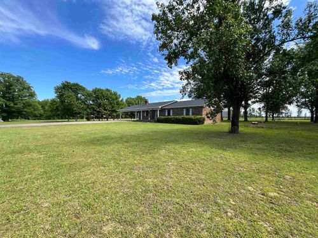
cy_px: 119
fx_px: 119
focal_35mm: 13
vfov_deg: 89.9
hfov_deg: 106.2
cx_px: 159
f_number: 1.8
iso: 32
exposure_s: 1/978
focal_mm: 1.57
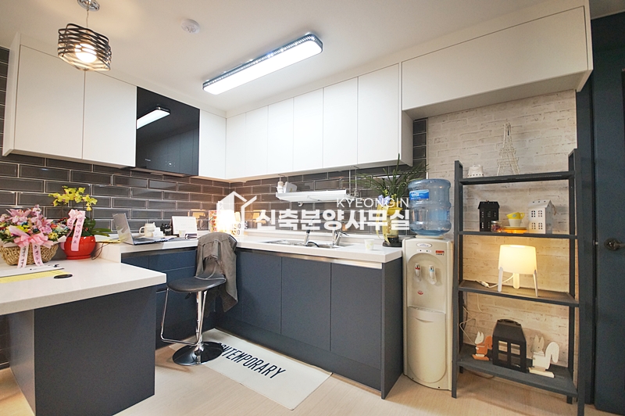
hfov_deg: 100.4
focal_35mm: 15
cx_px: 312
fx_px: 260
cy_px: 208
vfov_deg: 77.2
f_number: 4
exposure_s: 1/80
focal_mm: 10
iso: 800
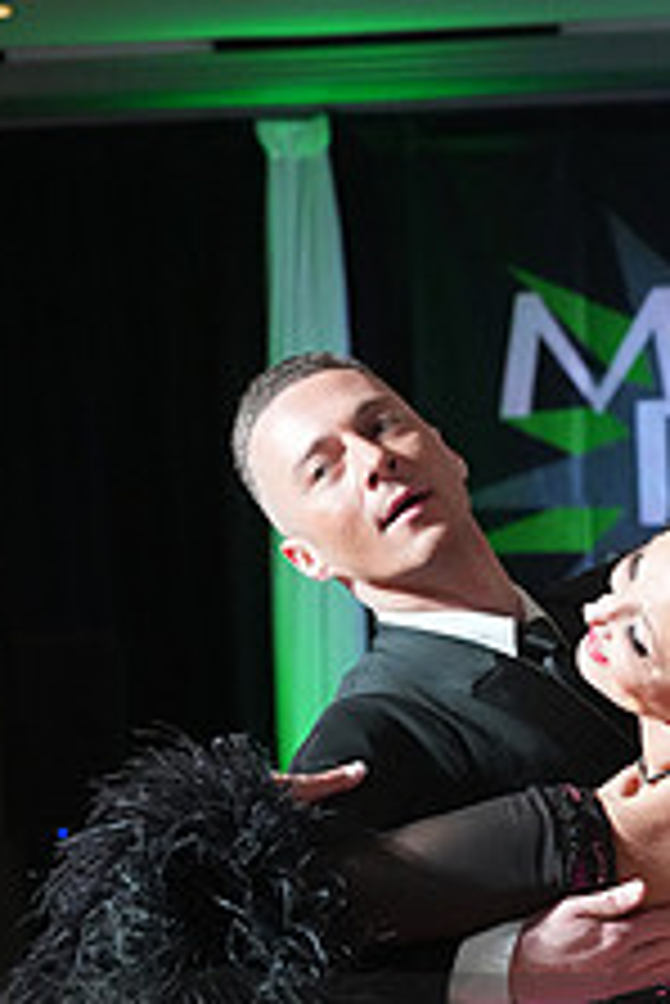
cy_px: 1126
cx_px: 623
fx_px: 5881
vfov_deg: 9.6
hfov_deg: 6.5
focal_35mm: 211
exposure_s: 1/320
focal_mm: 81
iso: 6400
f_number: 7.1
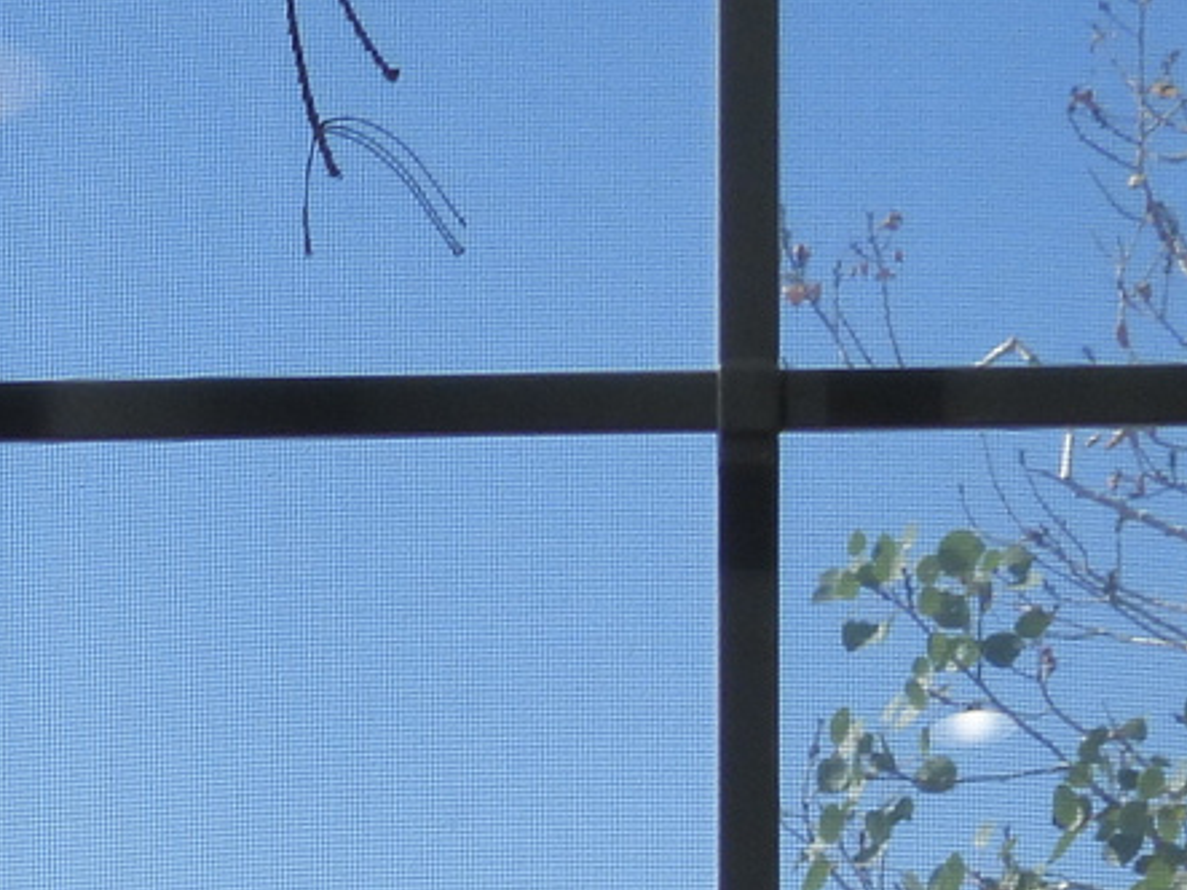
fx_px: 6342
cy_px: 1863
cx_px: -632
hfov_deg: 10.3
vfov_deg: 7.6
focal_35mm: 185
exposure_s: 1/1000
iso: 100
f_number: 3.2
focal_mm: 7.1
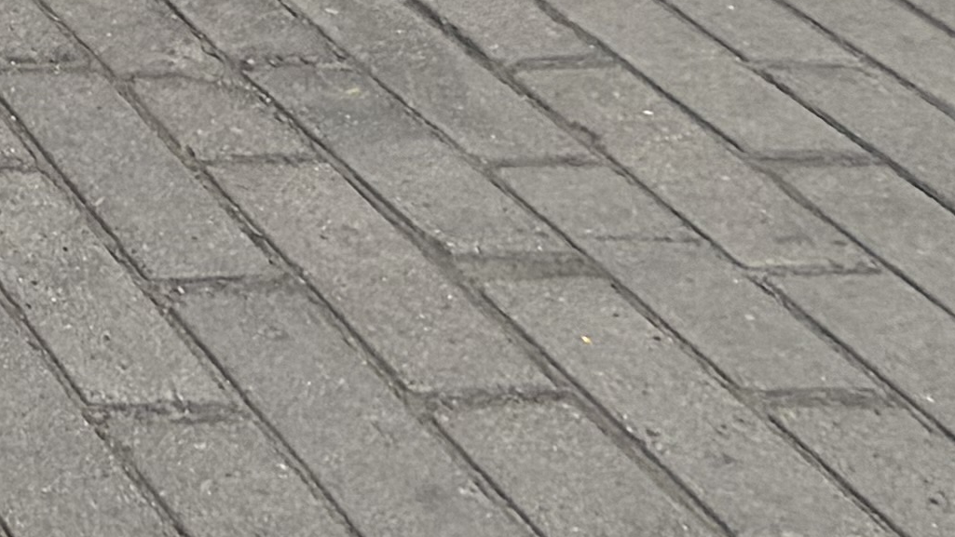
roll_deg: -1.3
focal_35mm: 85
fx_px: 2153
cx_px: -1075
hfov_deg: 16.8
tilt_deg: -3.7
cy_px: -1175
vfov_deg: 9.9
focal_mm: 2.22
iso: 40
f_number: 2.2
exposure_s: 1/579
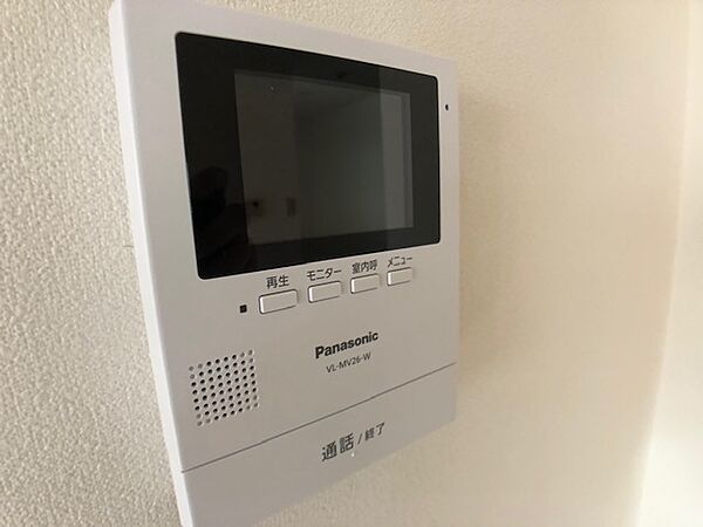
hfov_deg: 63.4
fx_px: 569
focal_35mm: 28
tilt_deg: -10.1
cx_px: 352
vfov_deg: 49.7
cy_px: 264
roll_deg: +2.3
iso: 50
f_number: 1.8
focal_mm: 4
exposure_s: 1/15
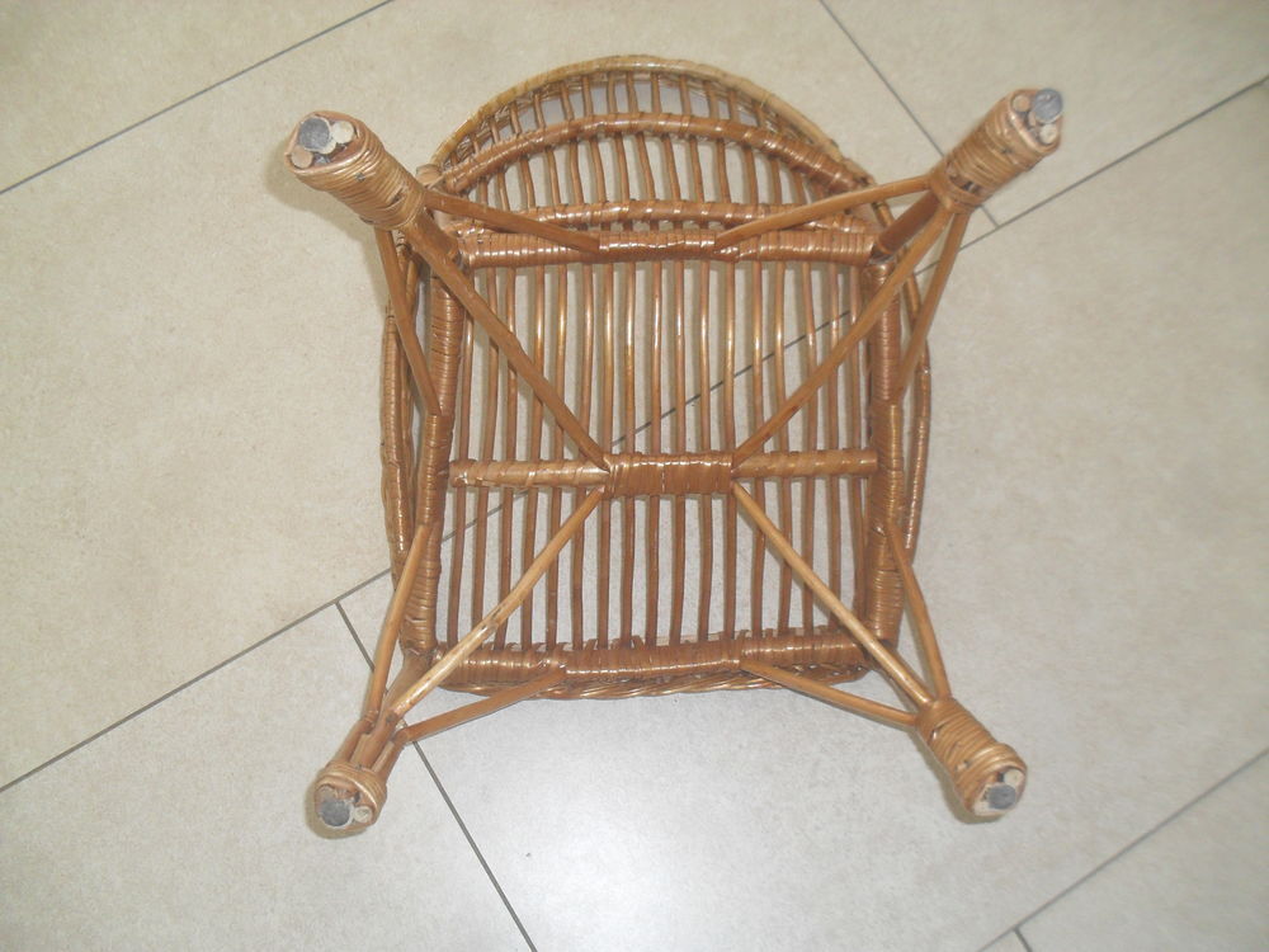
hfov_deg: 52.6
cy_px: 476
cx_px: 634
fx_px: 1283
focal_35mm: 35
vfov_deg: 40.7
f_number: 3.2
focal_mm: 6.3
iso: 200
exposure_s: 1/45
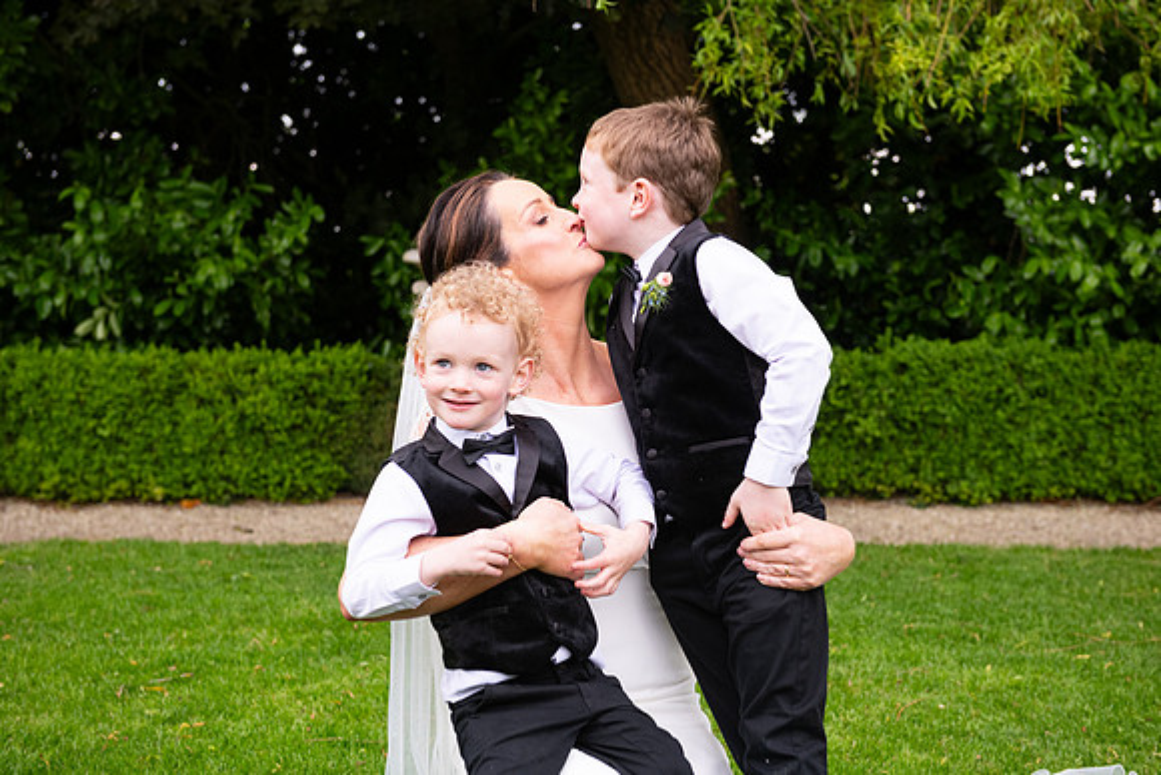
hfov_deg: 34.5
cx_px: 580
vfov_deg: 23.4
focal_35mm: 58
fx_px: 1871
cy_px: 388
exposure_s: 1/200
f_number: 5
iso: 400
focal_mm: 58
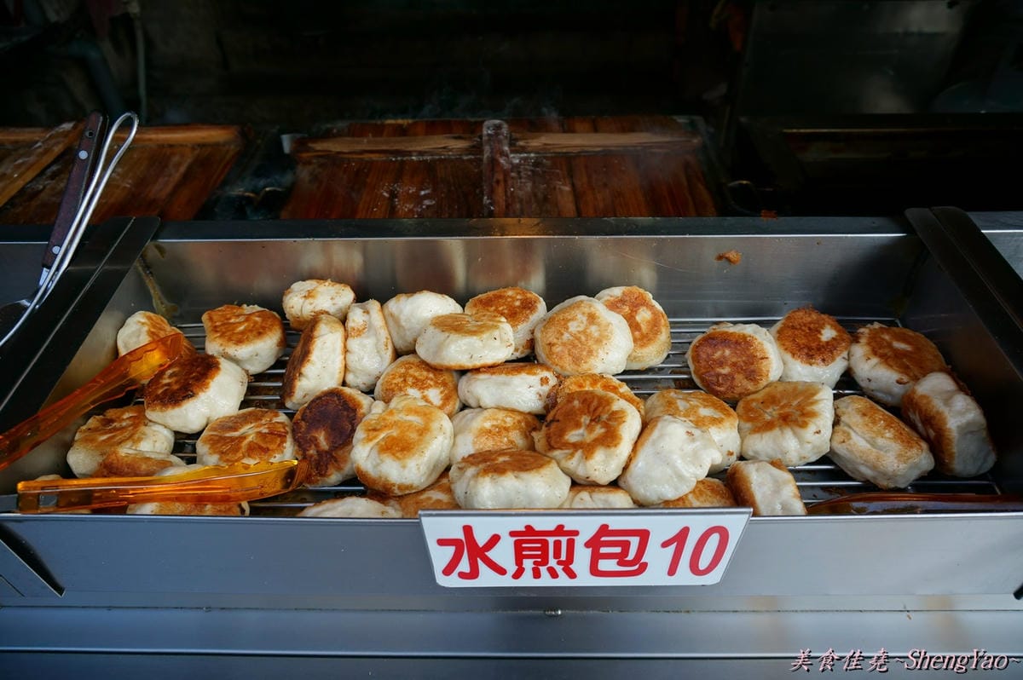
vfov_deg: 53.1
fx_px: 681
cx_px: 512
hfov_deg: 73.8
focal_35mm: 24
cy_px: 340
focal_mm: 16
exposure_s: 1/160
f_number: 4
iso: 200
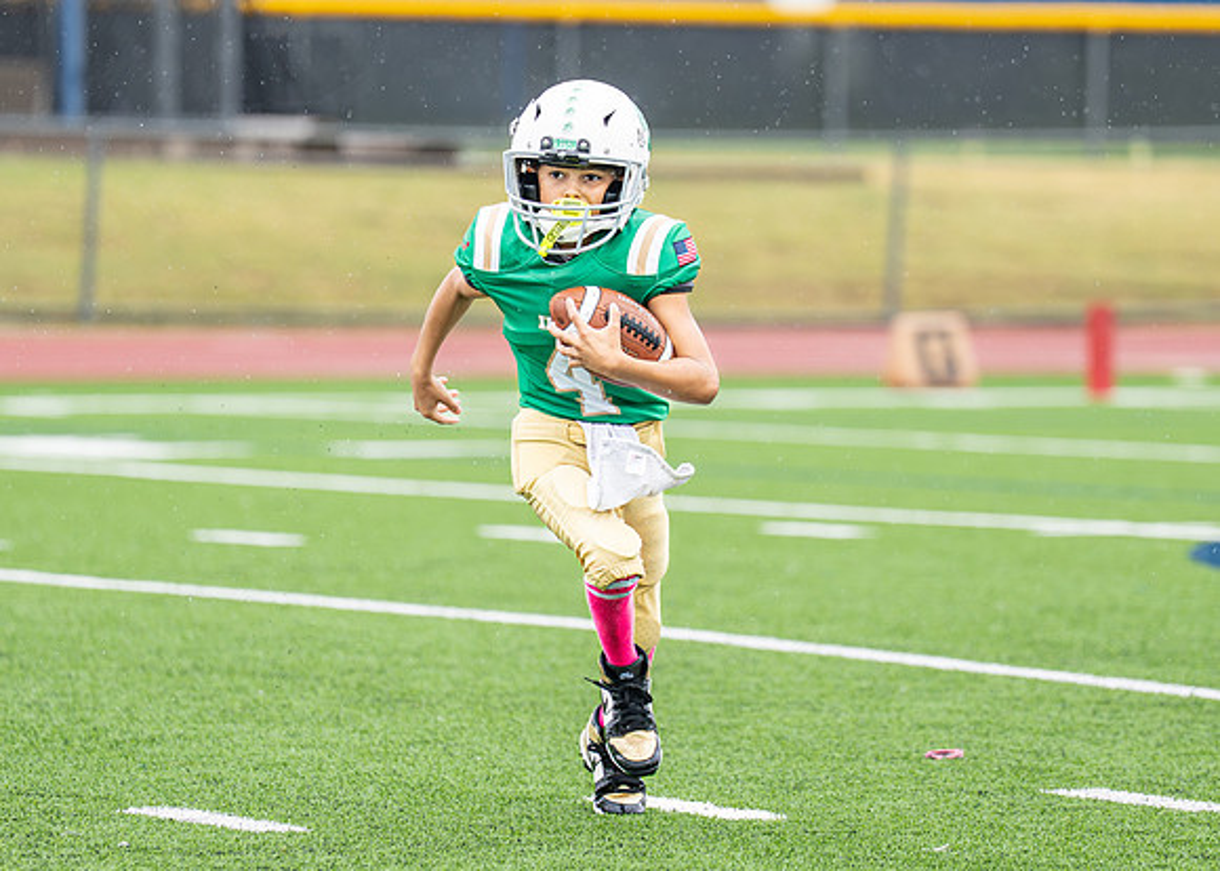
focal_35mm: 348
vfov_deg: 4.1
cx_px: 618
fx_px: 12054
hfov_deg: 5.8
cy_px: 410
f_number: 2.8
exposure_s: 1/1250
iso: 400
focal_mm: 178
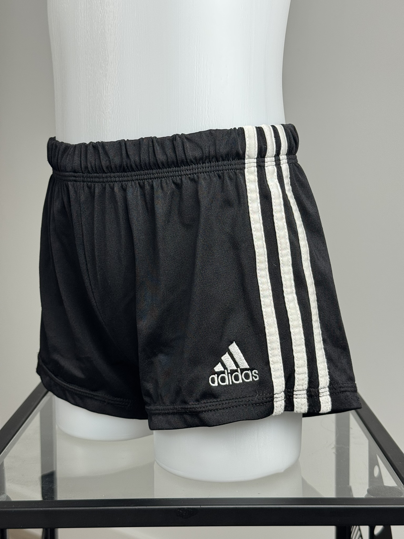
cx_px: 202
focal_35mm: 48
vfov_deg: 39.7
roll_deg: +0.7
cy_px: 270
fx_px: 747
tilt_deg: -6.8
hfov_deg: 30.3
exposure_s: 1/100
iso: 50
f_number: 1.78
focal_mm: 6.76
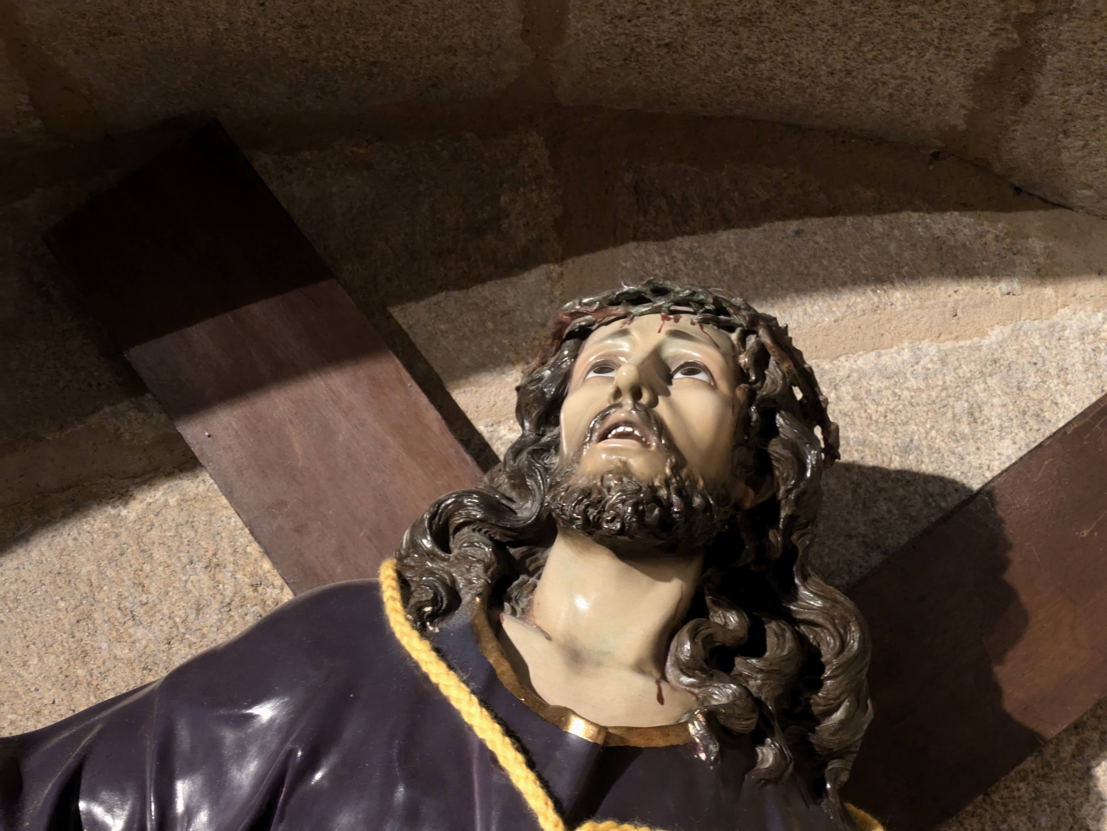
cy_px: 416
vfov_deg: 28.6
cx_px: 554
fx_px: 1632
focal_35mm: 51
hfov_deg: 37.5
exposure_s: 1/50
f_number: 1.89
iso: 429
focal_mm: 5.43
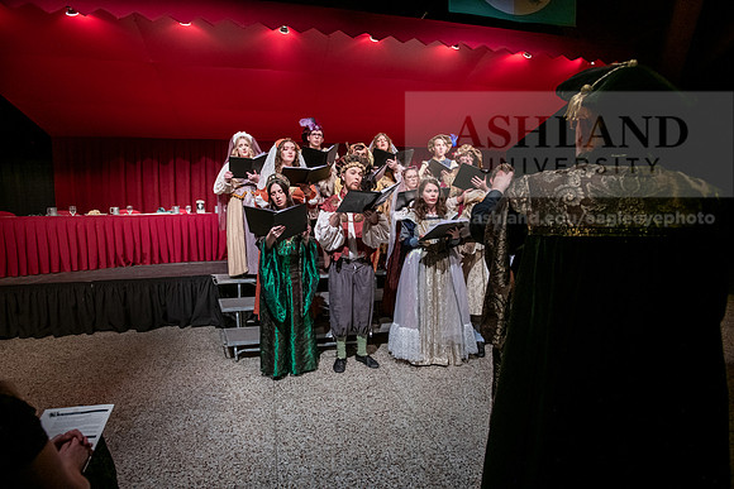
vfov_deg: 64.6
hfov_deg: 86.9
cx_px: 367
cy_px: 244
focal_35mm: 19
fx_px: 387
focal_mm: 19
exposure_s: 1/200
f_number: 4
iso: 2000
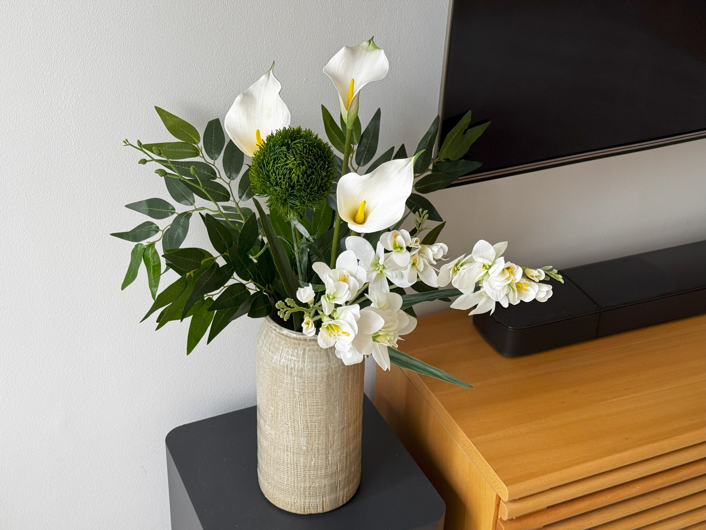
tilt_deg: -31.5
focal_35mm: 48
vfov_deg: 30.3
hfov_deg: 39.7
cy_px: 265
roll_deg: -1.6
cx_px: 353
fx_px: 979
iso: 100
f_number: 1.78
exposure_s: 1/60
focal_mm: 6.76
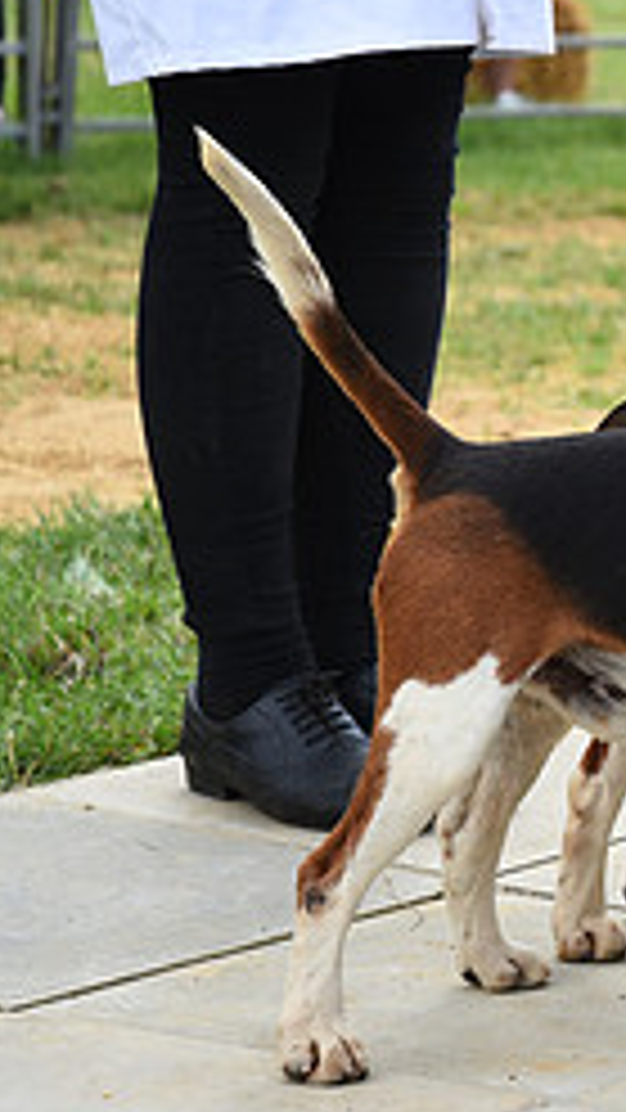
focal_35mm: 177
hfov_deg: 6.7
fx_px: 5221
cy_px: 333
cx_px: 1229
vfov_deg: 12.1
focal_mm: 72
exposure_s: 1/1250
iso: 500
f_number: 5.6
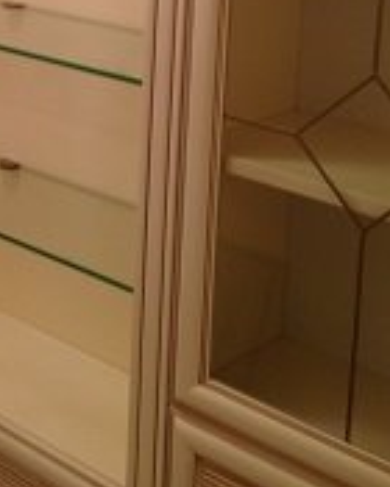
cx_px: -56
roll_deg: -2.2
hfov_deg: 17.2
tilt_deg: -6.9
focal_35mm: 86
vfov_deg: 21.4
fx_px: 1241
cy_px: -14
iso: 50
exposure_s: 1/30
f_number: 2.4
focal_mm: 4.12
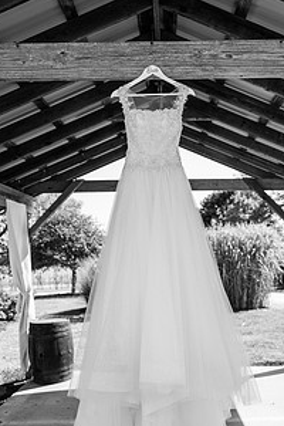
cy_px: 288
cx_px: 170
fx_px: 426
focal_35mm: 36
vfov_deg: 52.0
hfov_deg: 36.7
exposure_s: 1/1000
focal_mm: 24
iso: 100
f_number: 2.8
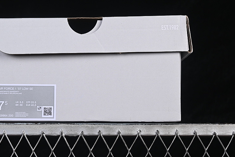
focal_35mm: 110
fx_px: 718
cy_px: 51
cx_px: 79
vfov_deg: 12.4
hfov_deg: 18.5
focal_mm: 50
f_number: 8
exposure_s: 1/80
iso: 160
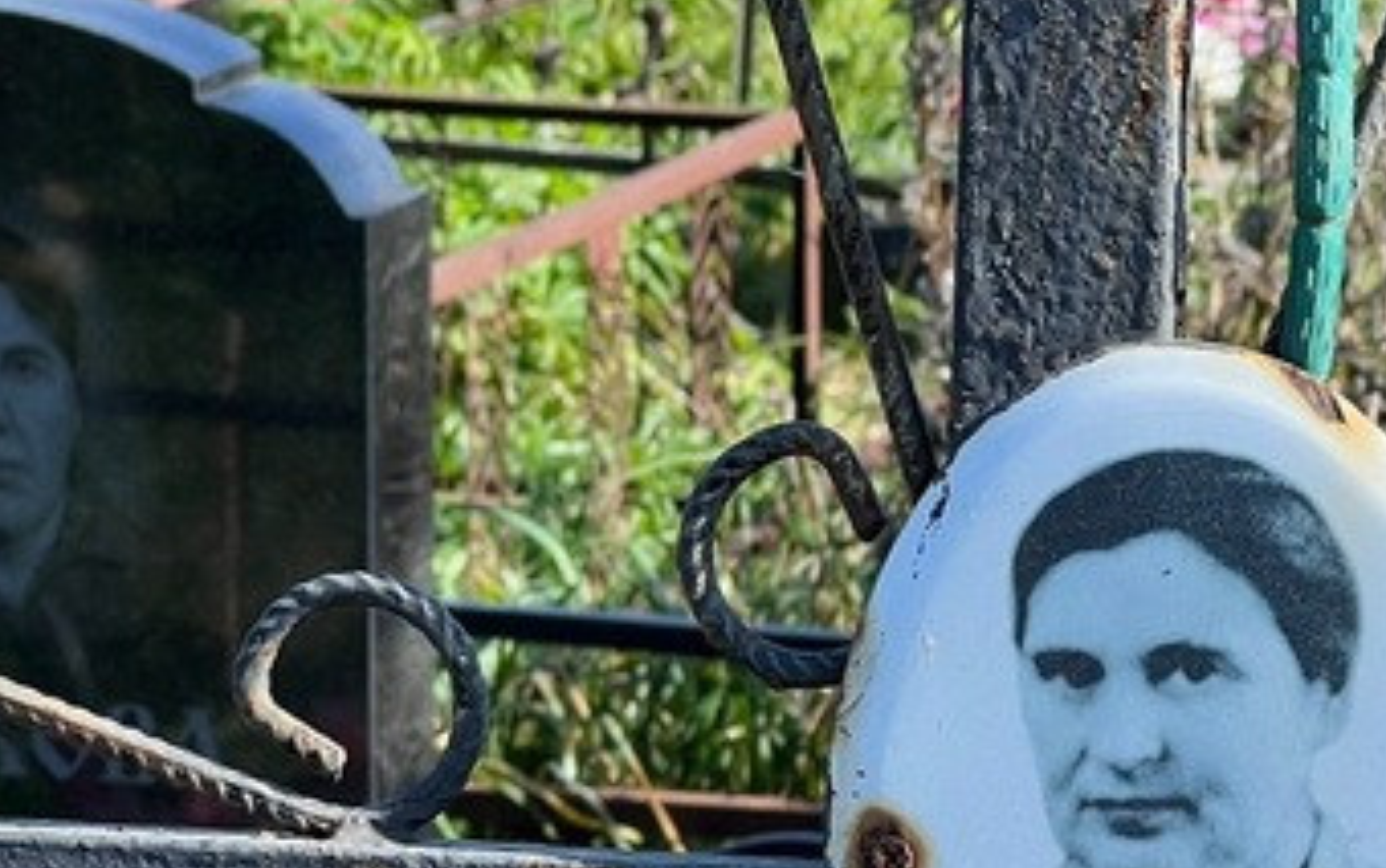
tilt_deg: -14.5
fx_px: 7257
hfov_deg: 10.9
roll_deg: -1.2
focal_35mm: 192
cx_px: 1031
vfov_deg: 6.8
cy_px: 795
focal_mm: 9
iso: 32
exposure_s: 1/221
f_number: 2.8
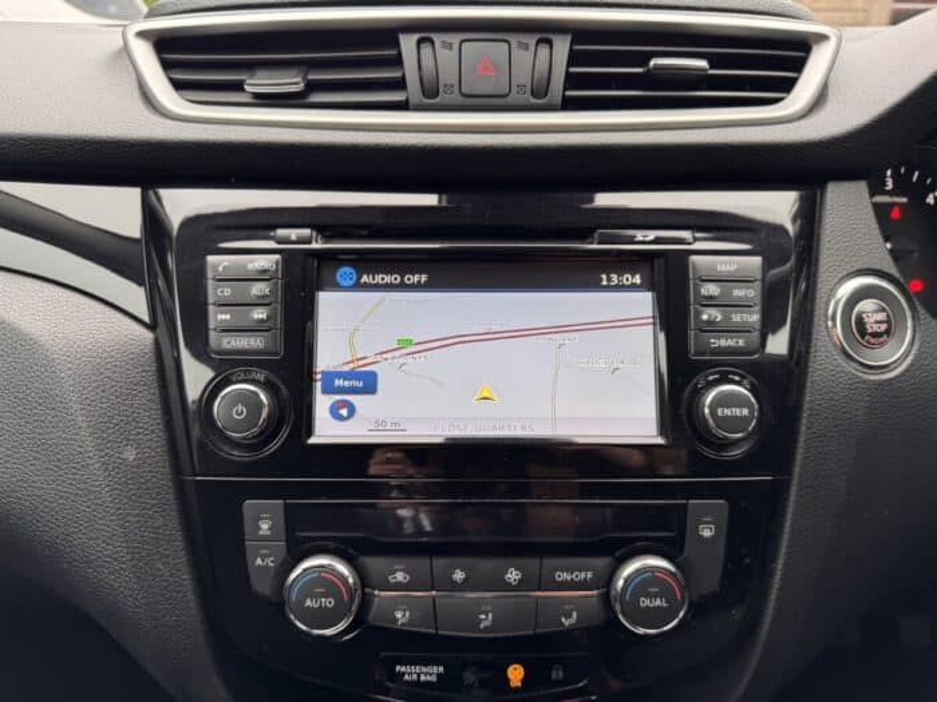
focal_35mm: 24
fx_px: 650
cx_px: 468
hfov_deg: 71.6
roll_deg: +0.6
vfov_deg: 56.8
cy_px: 351
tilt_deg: -24.1
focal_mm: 6.76
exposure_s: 1/83
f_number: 1.78
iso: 125
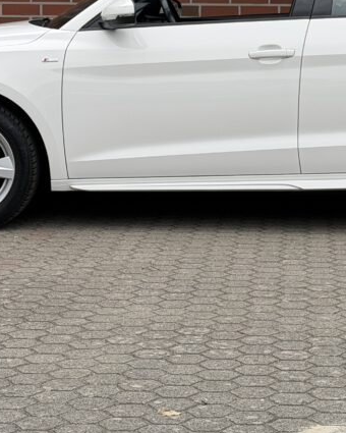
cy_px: 78
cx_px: 265
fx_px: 1446
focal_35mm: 113
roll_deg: +0.1
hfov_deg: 13.6
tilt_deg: -1.7
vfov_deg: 16.9
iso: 64
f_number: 1.78
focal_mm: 6.76
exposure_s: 1/2577
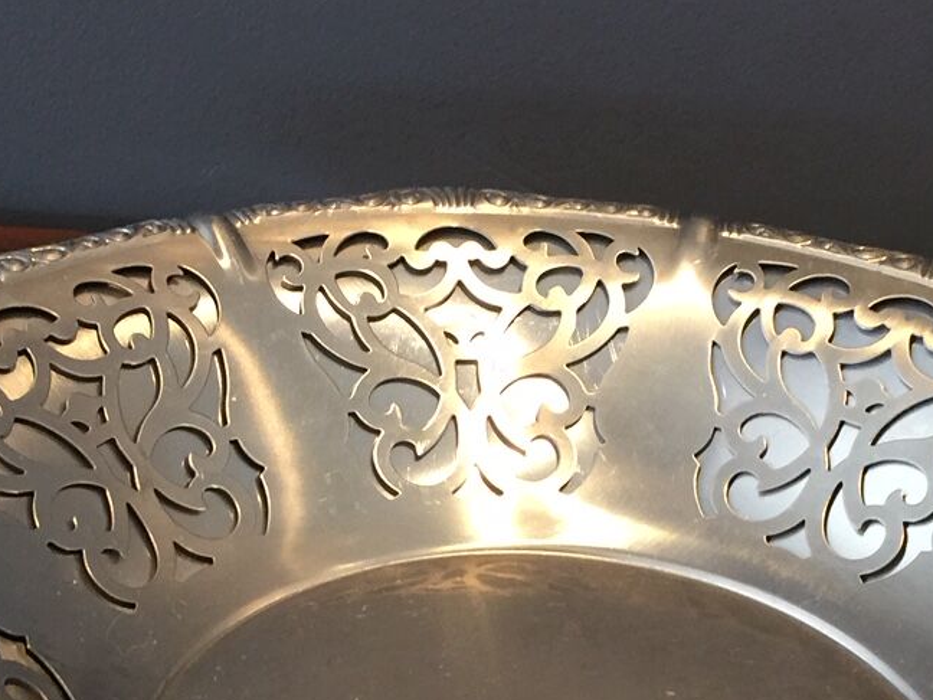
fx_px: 1968
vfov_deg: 19.7
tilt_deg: -35.1
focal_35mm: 73
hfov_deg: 26.6
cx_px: 534
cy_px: 668
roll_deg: -6.5
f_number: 2.2
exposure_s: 1/17
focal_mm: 4.15
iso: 100
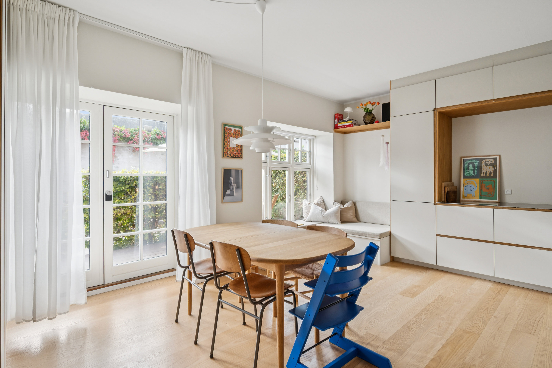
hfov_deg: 90.0
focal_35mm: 18
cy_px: 184
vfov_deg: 67.4
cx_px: 276
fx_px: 276
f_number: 9
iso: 640
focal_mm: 18
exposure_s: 1/60
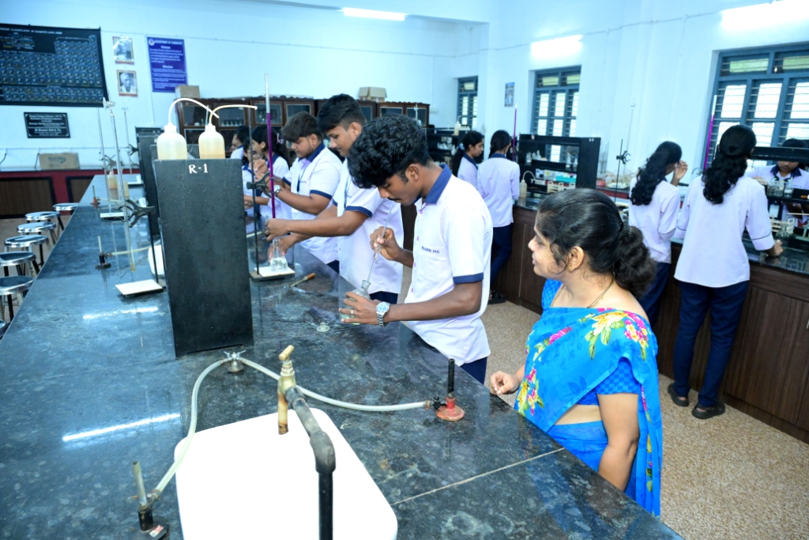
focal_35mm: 24
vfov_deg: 53.1
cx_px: 404
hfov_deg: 73.7
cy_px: 270
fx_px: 539
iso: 8000
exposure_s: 1/160
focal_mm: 24
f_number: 5.6
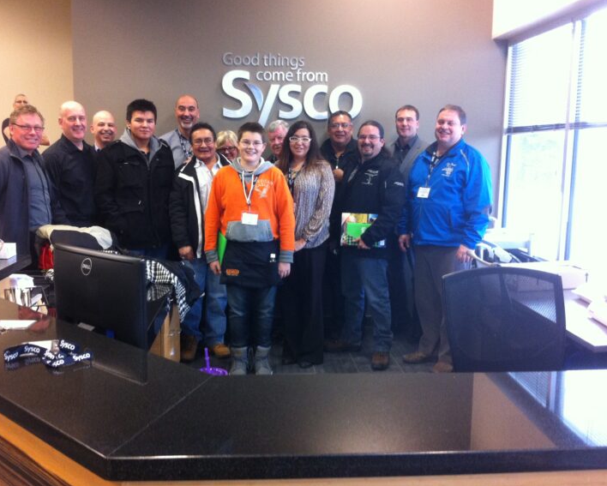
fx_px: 665
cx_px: 296
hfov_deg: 49.1
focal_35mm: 37
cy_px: 241
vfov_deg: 40.2
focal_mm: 3.85
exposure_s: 1/15
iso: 200
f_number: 2.8
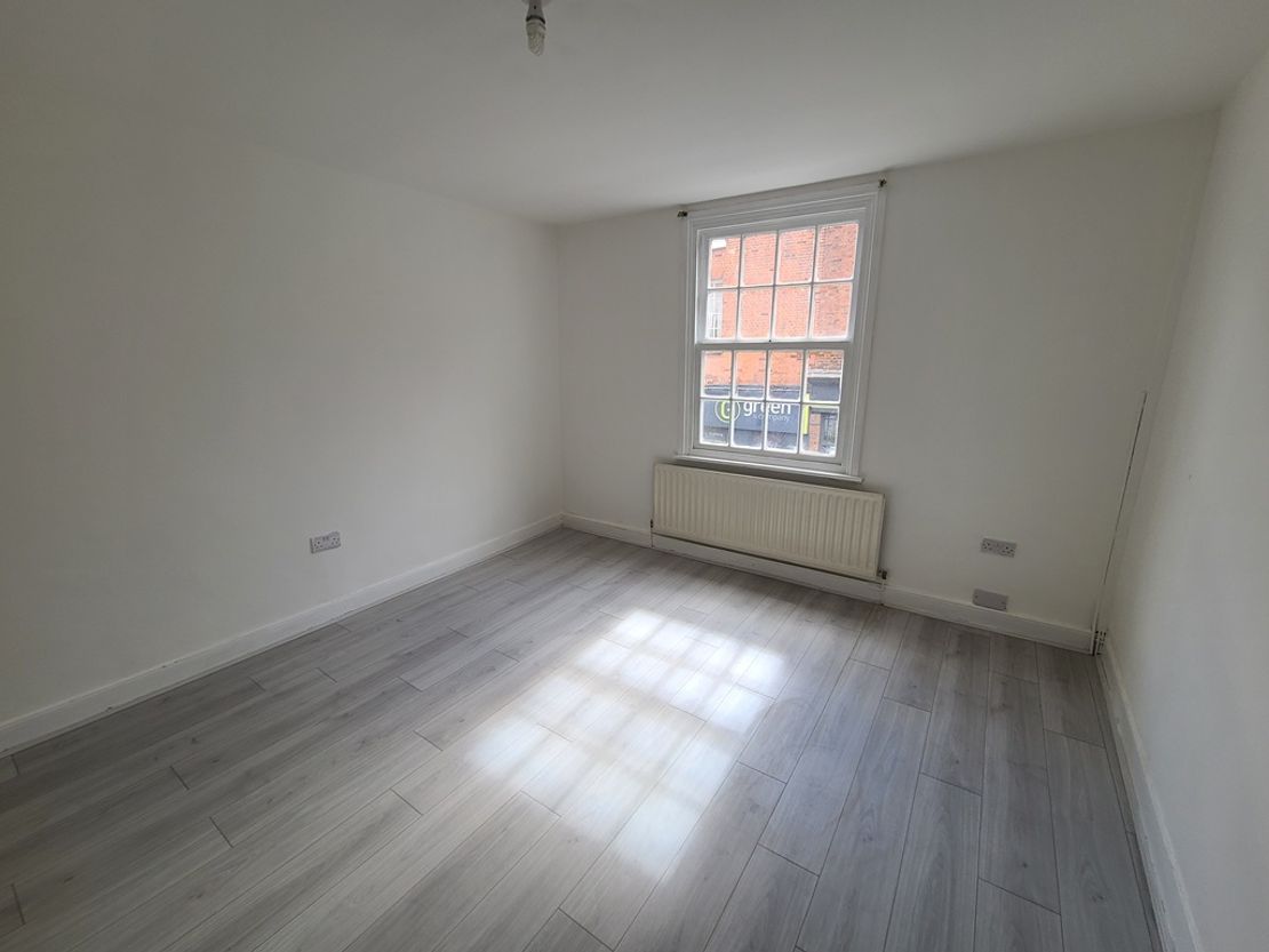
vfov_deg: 89.9
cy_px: 476
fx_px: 477
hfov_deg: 106.2
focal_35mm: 13
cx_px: 634
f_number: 2.2
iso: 64
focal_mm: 2.2
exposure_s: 1/156
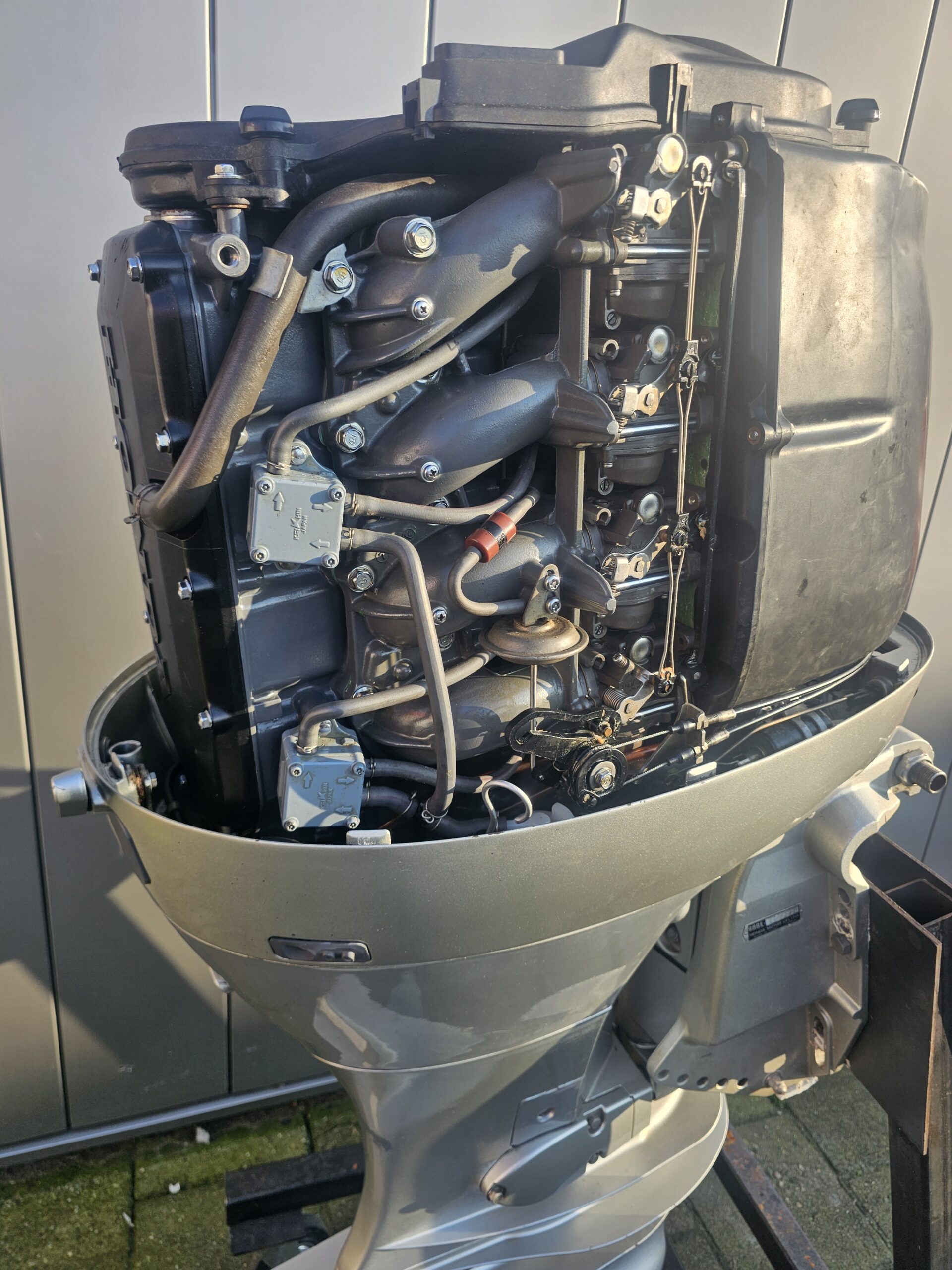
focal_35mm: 23
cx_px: 476
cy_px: 635
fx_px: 843
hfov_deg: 58.9
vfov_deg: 73.9
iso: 10
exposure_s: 1/242
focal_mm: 6.3
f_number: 1.7
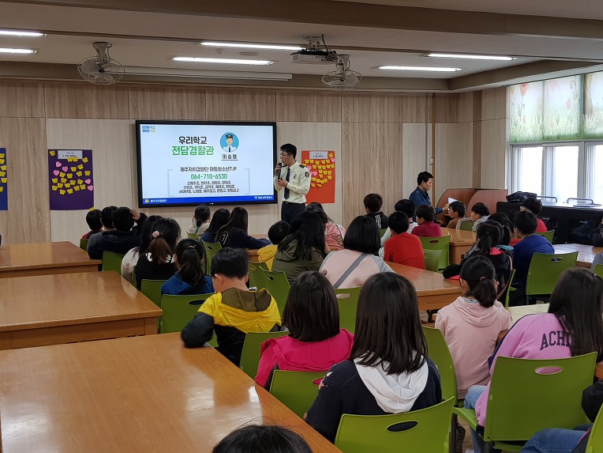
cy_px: 226
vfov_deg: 53.1
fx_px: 453
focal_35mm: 26
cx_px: 302
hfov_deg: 67.3
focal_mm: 4.3
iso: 50
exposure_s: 1/60
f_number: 1.7
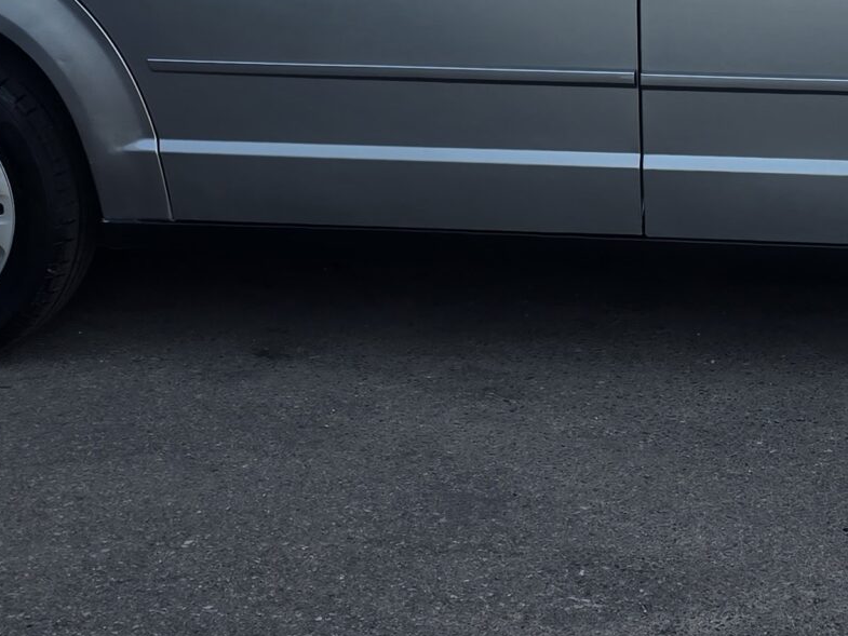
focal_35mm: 75
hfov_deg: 25.8
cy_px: -9
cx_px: 589
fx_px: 1838
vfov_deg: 19.1
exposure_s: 1/189
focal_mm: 6.3
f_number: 1.7
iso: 12
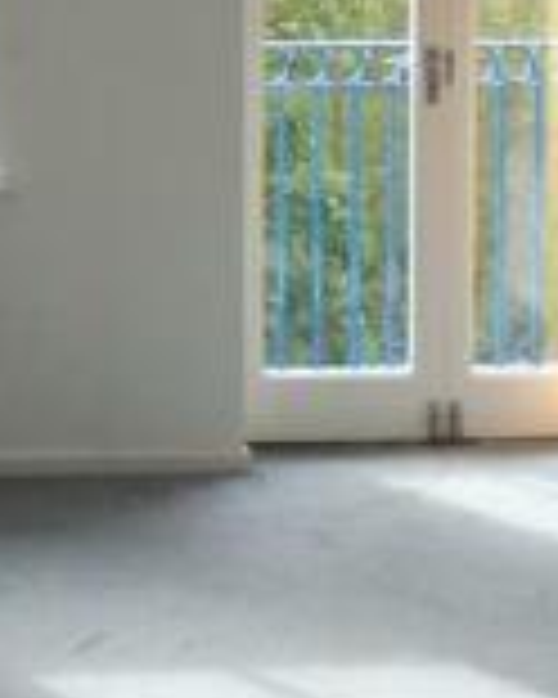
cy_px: 25
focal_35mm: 88
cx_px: -97
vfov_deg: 21.1
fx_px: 1817
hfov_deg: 16.8
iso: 100
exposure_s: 1/60
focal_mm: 4.3
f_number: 3.3
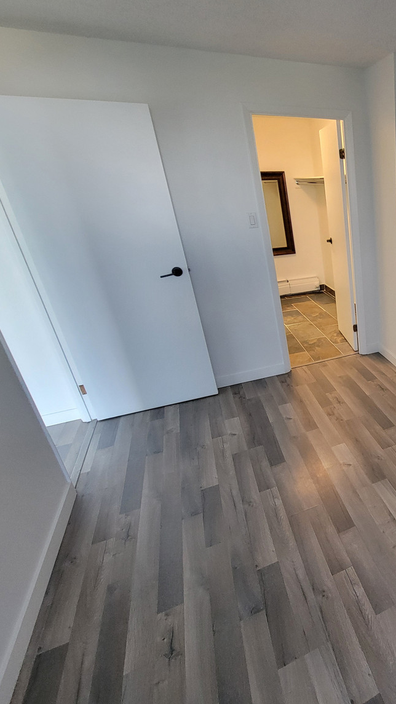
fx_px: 355
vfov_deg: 89.6
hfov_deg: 47.1
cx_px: 408
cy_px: 350
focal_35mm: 19
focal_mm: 2.2
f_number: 2.2
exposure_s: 1/60
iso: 250
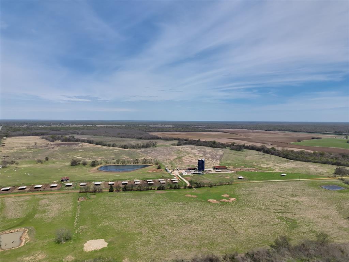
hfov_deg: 71.6
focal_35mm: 24
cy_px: 131
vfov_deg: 56.8
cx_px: 174
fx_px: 242
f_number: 1.7
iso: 100
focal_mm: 6.72
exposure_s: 1/5000
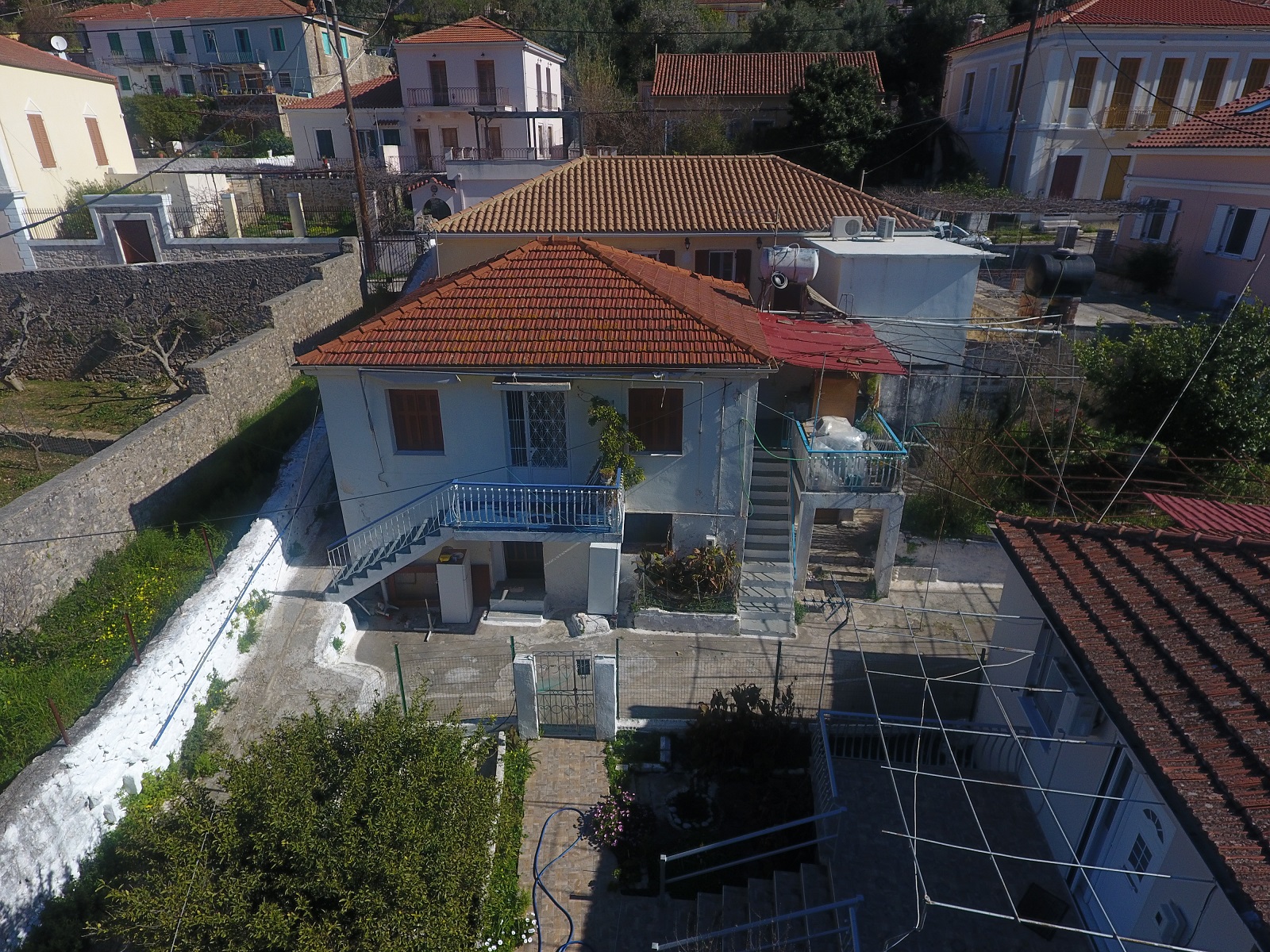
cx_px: 635
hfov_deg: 81.7
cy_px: 476
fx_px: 734
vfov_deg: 66.0
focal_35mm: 20
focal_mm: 3.61
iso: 100
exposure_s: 1/1506
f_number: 2.8
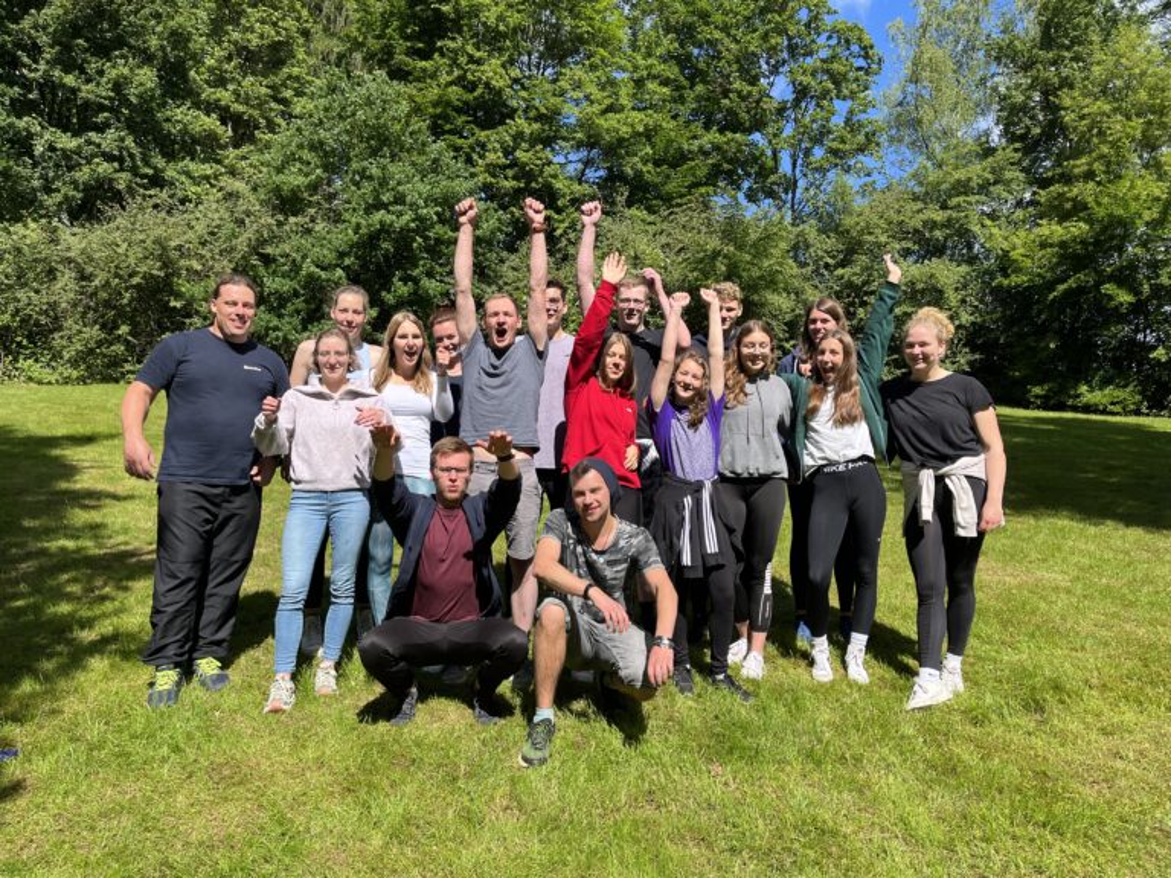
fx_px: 880
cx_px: 586
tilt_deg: +3.2
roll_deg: -0.3
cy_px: 439
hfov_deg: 67.3
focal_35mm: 26
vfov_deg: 53.1
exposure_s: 1/2268
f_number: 1.6
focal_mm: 5.1
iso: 50
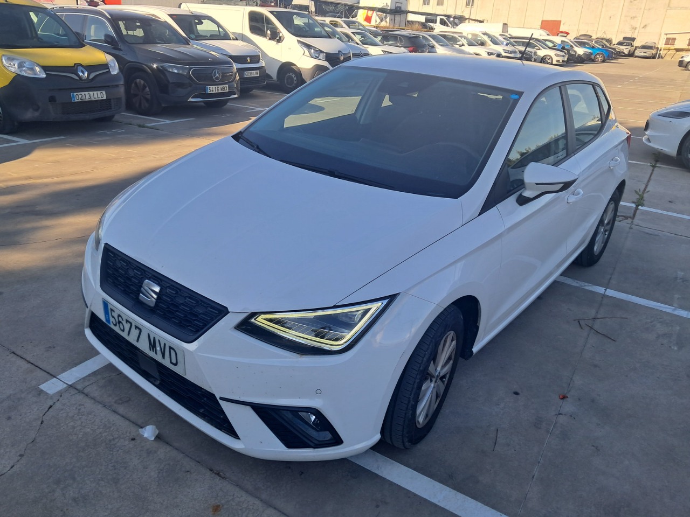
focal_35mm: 27
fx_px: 538
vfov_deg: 51.4
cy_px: 258
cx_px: 345
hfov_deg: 65.3
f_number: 1.8
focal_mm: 4
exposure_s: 1/366
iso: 50
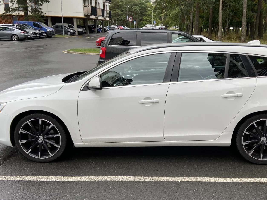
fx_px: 309
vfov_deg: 35.8
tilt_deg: -14.9
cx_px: 167
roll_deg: -1.3
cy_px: 121
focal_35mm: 40
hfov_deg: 46.4
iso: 32
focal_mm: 4.25
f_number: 1.8
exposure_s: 1/151
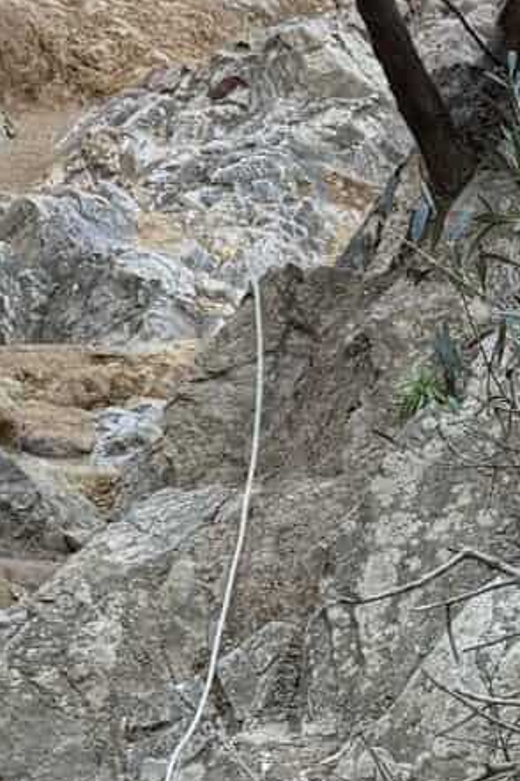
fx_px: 3141
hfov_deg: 9.4
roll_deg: +3.0
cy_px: 749
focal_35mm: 145
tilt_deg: +10.4
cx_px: 506
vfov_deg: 14.0
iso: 100
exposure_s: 1/303
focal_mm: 6.76
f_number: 1.78
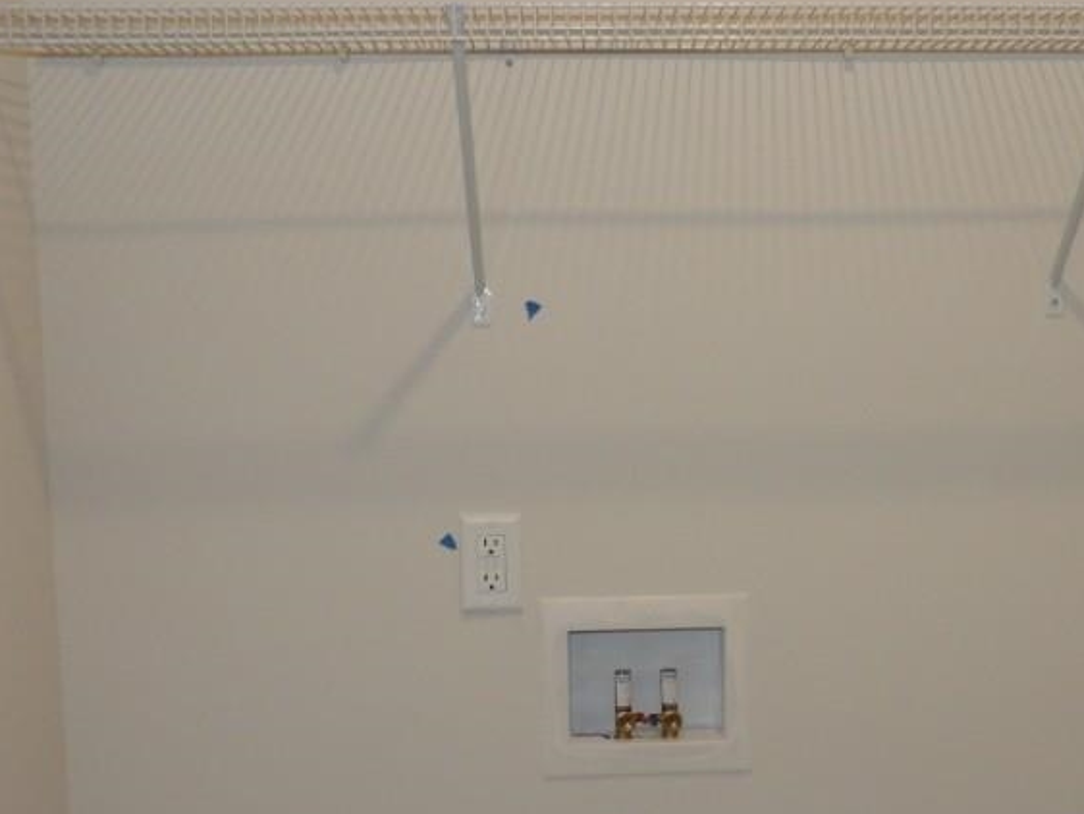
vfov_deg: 28.4
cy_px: 527
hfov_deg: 36.9
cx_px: 752
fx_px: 1598
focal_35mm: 51
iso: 200
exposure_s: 1/33
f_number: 3.4
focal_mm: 5
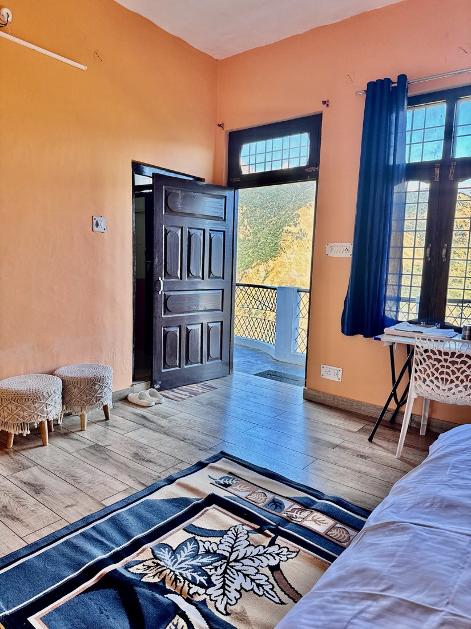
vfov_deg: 71.6
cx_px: 236
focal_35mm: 24
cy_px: 314
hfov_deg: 56.8
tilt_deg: -6.9
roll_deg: -2.6
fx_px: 435
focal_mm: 6.76
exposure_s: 1/126
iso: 64
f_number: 1.78
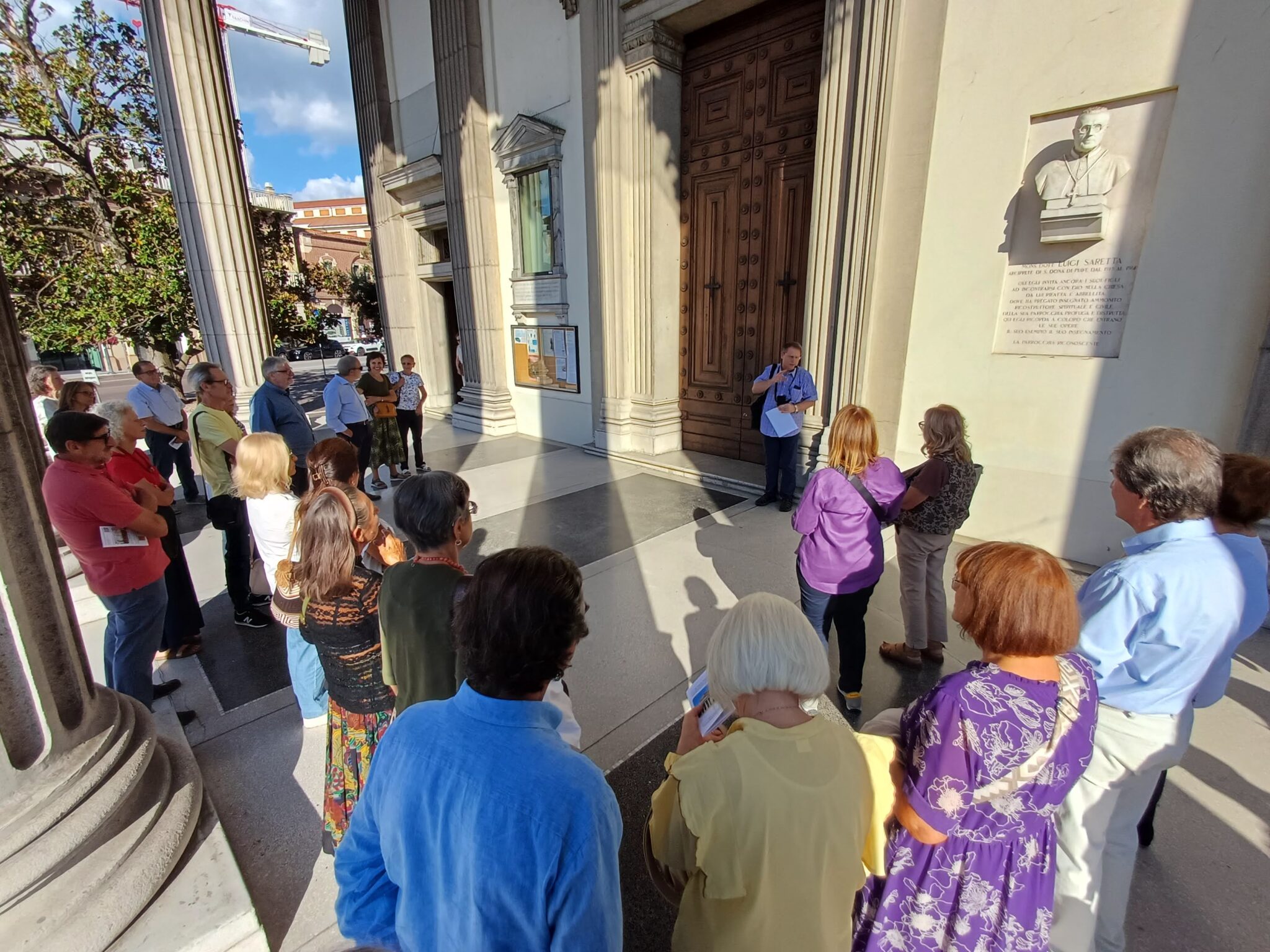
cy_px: 476
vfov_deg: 78.1
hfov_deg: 94.5
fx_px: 587
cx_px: 635
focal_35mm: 16
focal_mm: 1.64
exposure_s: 1/1056
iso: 40
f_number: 2.2
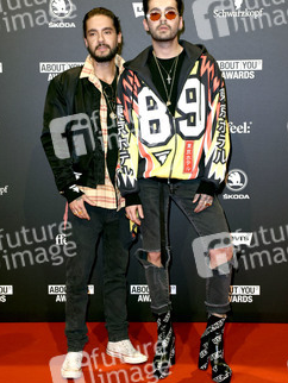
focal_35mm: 63
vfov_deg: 30.9
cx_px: 145
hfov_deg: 23.5
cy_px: 190
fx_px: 693
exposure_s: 1/125
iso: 1000
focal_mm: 35
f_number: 6.3
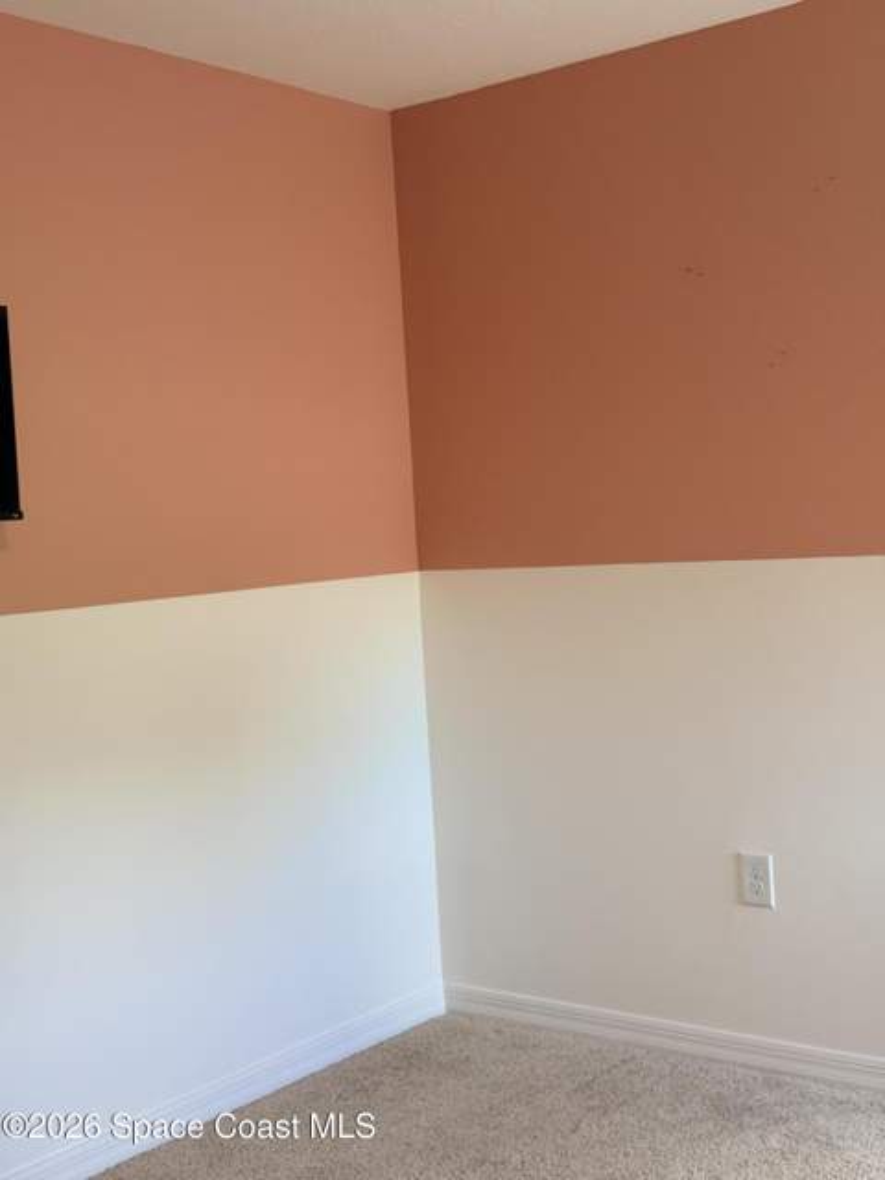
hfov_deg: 30.3
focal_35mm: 48
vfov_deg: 39.7
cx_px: 442
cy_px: 590
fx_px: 1636
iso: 100
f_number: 1.78
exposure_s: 1/60
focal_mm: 6.76
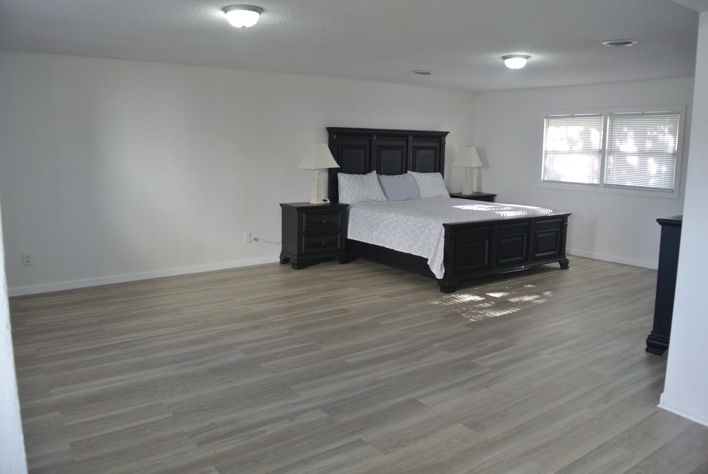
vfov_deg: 48.0
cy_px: 237
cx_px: 354
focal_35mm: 27
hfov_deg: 67.3
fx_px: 532
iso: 320
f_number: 3.5
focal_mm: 10
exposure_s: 1/60
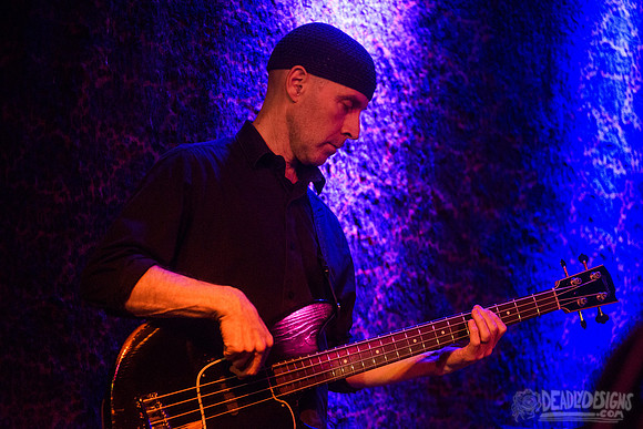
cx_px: 322
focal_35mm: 86
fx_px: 1536
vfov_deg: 15.9
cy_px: 214
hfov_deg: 23.6
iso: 6400
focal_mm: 86
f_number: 3.2
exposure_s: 1/80
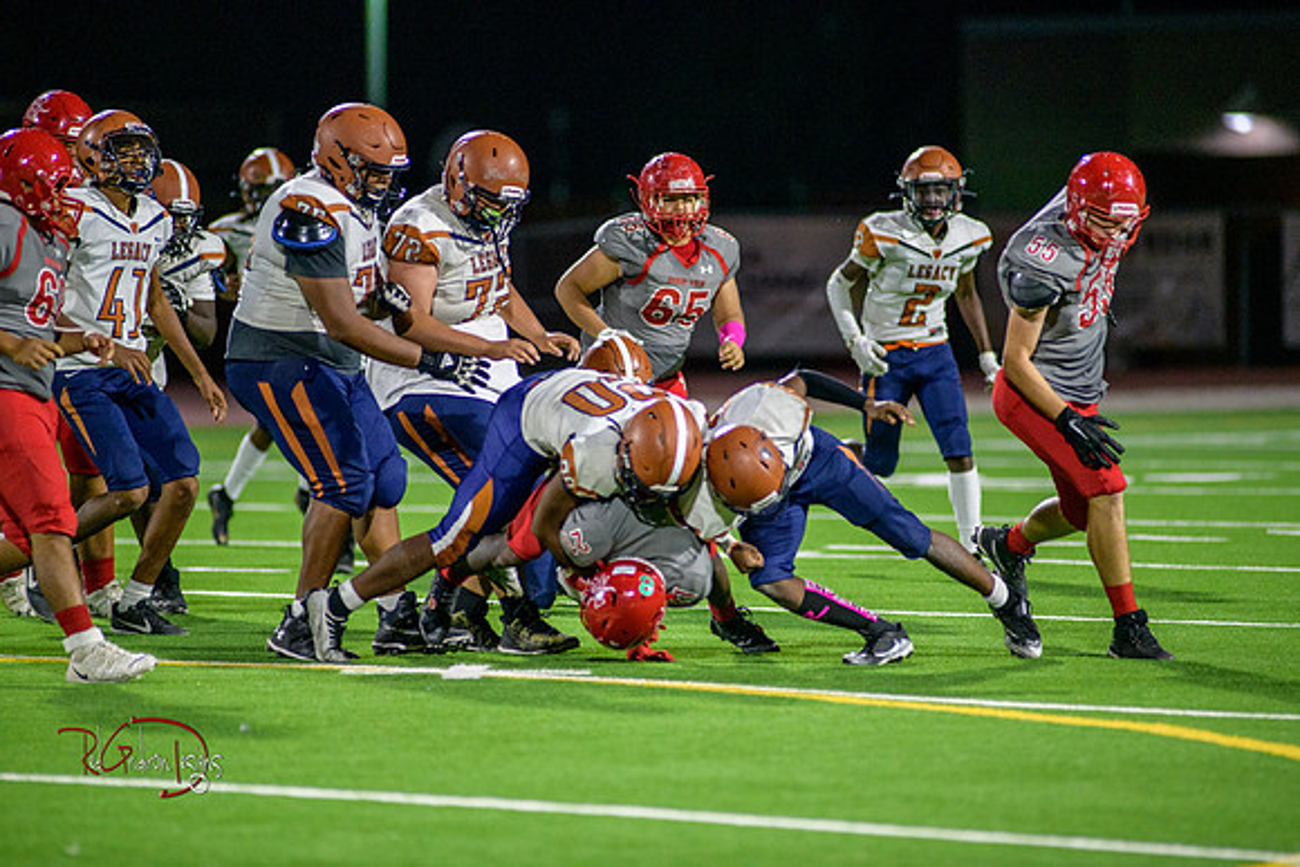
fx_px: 10835
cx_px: 650
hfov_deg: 6.9
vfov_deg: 4.6
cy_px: 434
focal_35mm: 300
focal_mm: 300
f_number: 2.8
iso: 2500
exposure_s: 1/800
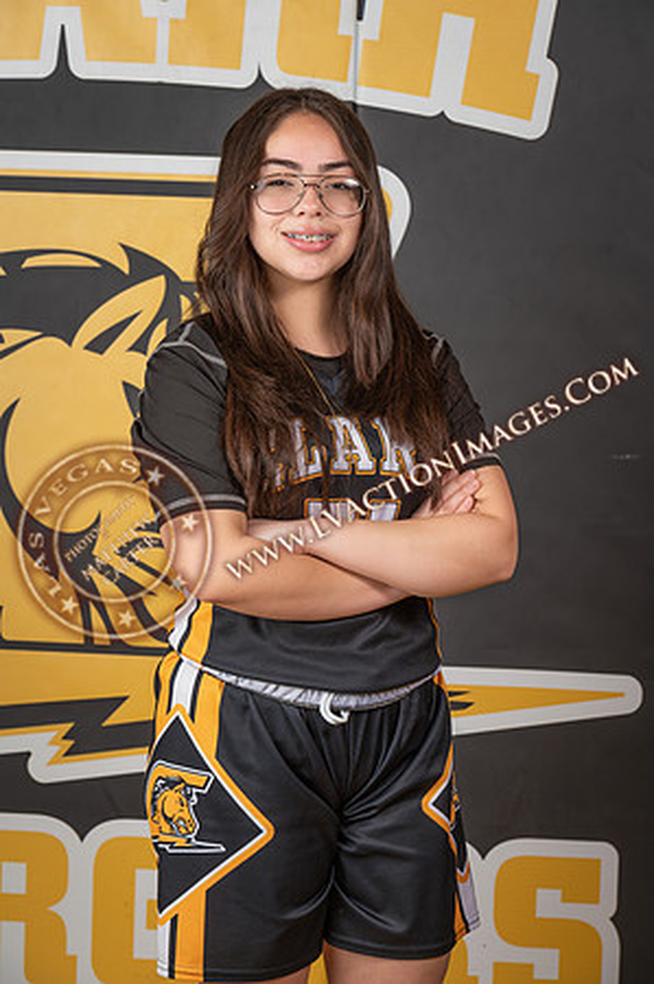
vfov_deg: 16.4
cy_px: 492
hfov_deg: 10.9
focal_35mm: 125
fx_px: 3414
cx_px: 327
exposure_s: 1/125
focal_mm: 125
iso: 100
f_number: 9
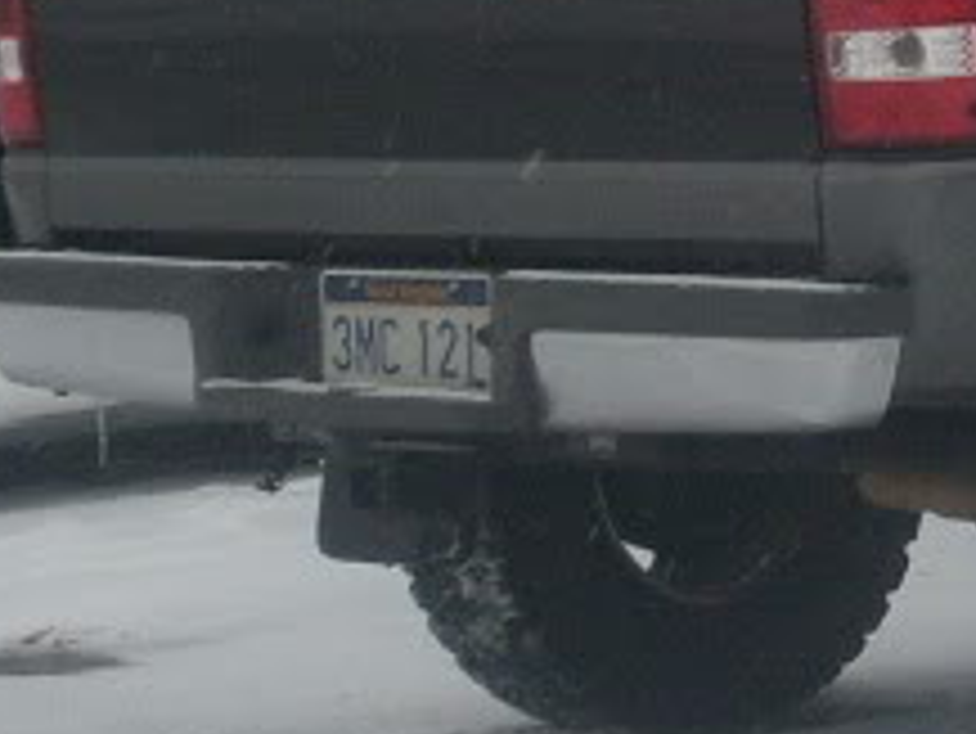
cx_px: 1664
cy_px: 113
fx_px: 8125
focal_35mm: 288
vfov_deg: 5.2
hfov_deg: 6.7
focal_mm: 10.3
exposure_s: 1/250
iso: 80
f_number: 3.6
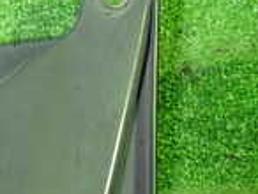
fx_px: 918
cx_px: -92
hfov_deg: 15.1
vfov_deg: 11.6
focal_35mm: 123
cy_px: 289
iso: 640
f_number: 2.3
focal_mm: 5.4
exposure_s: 1/30
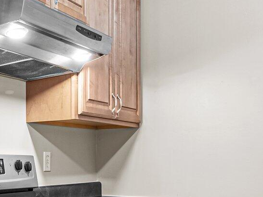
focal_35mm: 60
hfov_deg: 29.8
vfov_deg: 23.7
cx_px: -4
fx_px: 456
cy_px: 180
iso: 200
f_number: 4
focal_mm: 8
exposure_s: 1/4
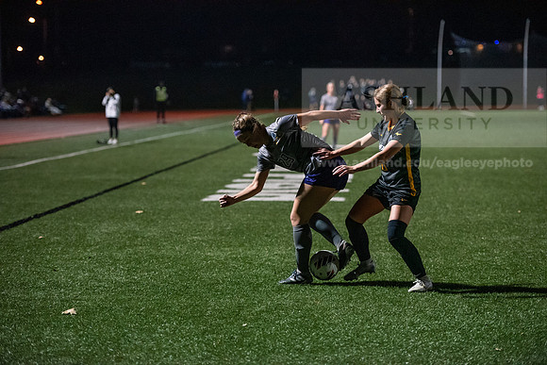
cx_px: 274
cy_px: 182
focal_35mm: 102
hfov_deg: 20.0
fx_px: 1550
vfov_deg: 13.4
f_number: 2.8
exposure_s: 1/1250
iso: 8000
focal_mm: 102
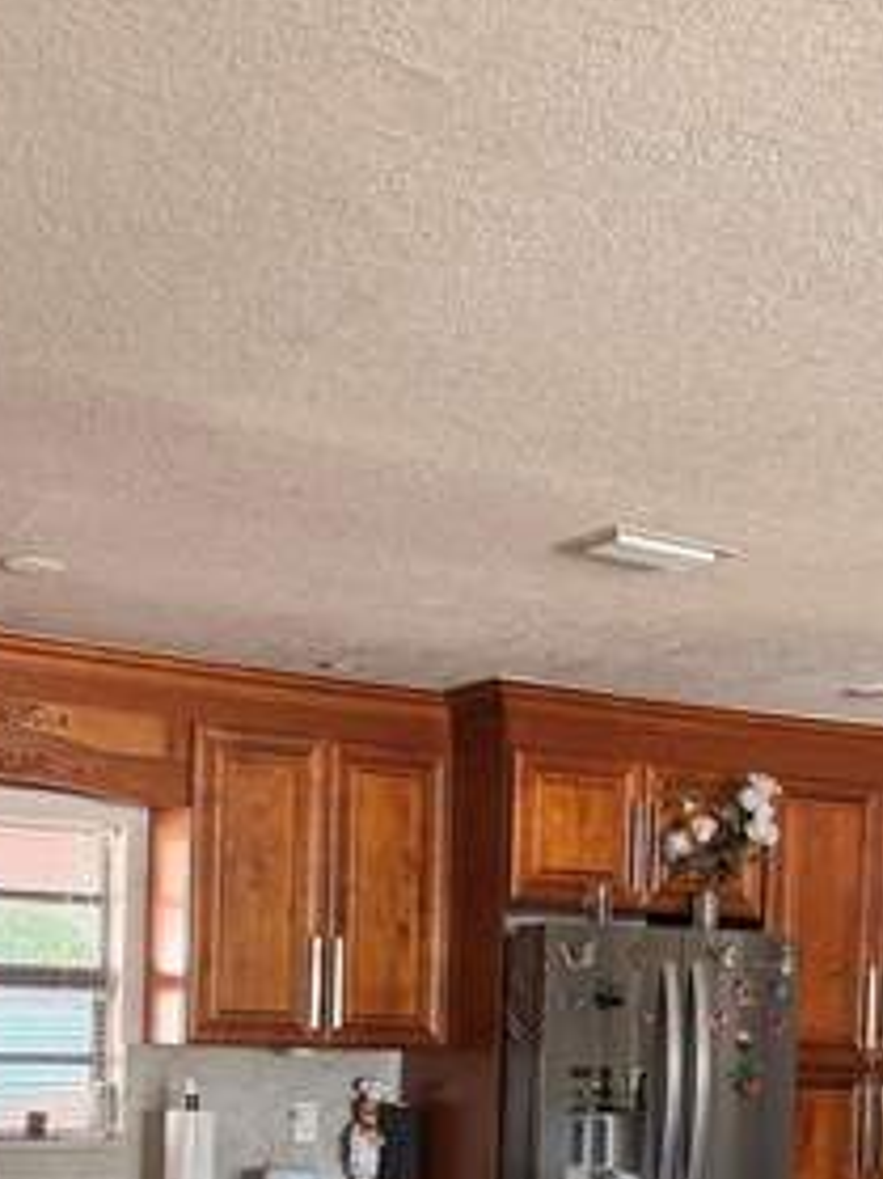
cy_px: 1010
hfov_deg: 26.5
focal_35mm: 55
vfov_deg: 33.5
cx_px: 477
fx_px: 1872
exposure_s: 1/60
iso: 250
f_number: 1.78
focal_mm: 6.76
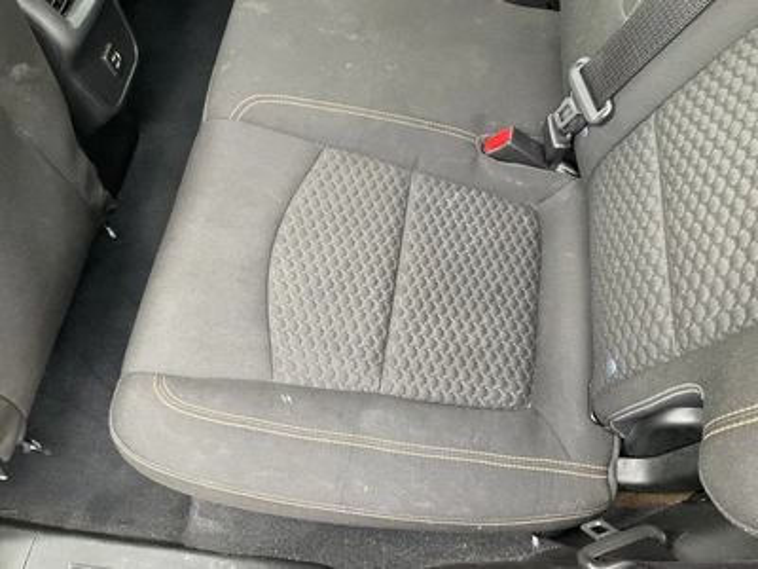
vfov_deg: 48.2
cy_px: 284
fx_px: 635
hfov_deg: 61.7
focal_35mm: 29
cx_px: 379
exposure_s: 1/60
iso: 100
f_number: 1.8
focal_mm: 3
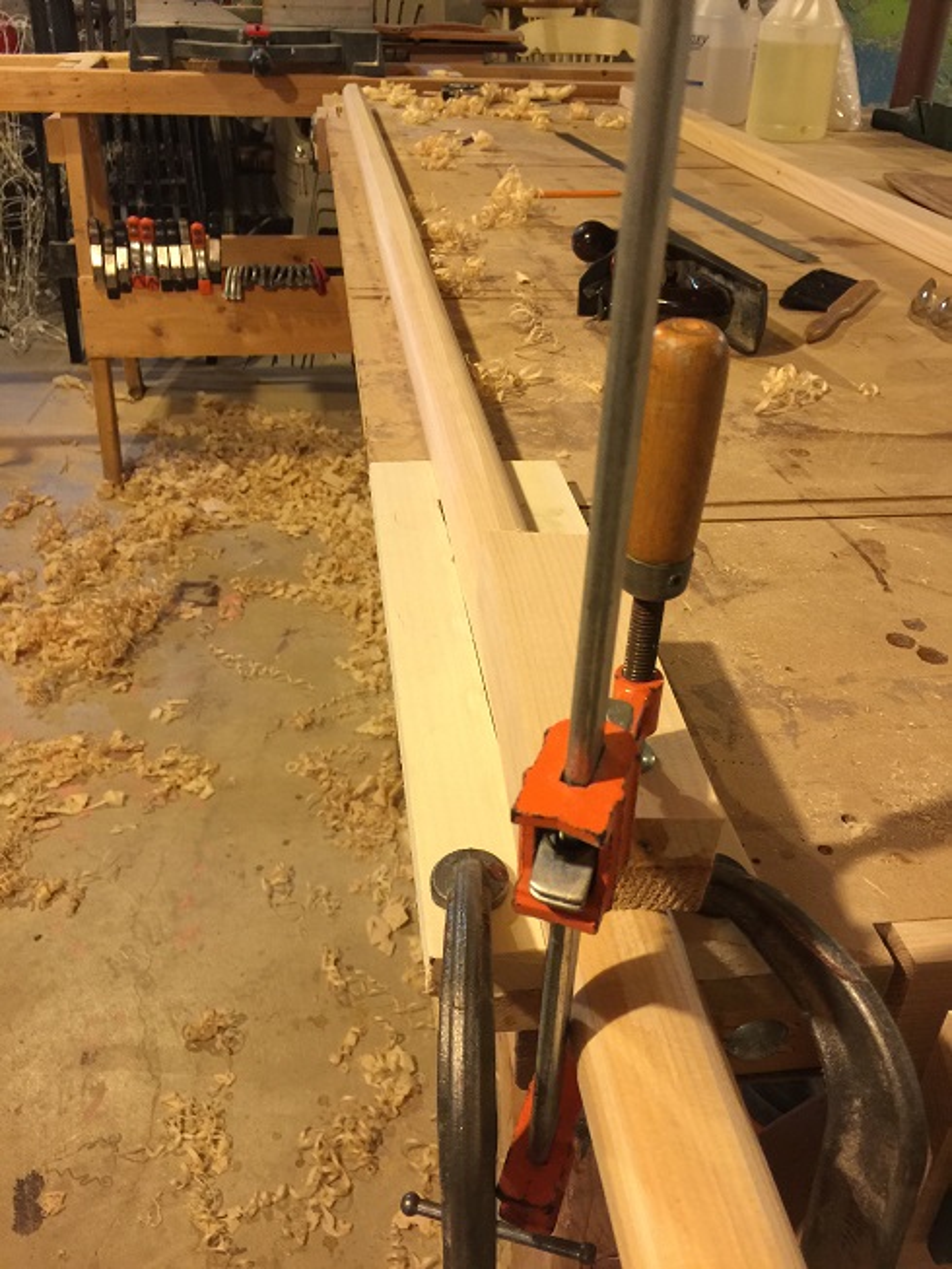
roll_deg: -1.6
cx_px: 476
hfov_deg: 48.2
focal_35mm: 29
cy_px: 634
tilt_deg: -31.3
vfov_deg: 61.7
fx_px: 1063
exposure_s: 1/4
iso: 64
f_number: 2.2
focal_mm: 4.15
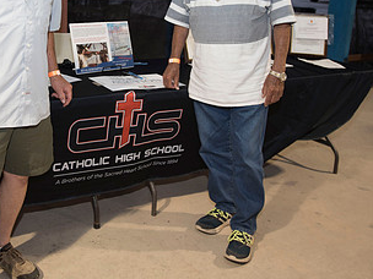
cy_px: 75
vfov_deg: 32.4
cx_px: 93
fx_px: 474
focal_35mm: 44
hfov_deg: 41.7
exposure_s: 1/80
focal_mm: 24
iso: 500
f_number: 2.8
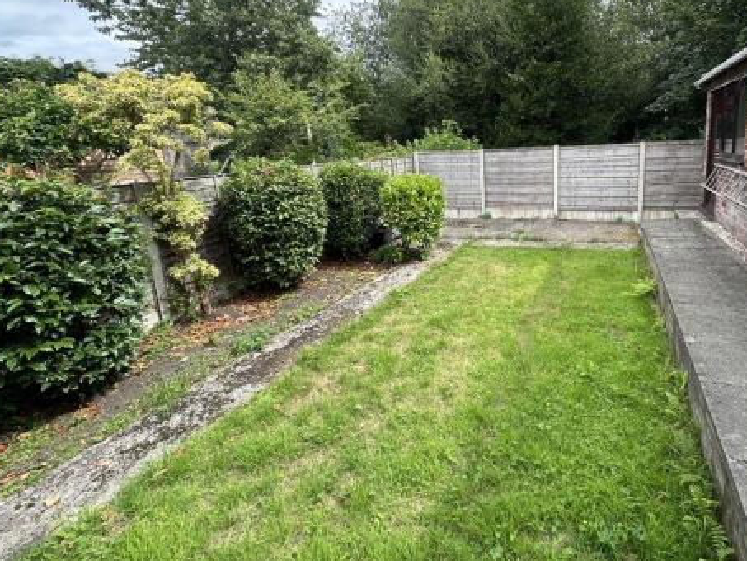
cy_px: 219
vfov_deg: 70.7
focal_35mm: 18
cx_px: 461
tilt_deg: -10.8
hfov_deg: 86.2
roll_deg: +1.0
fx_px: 389
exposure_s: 1/496
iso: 40
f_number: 2.2
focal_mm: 2.22
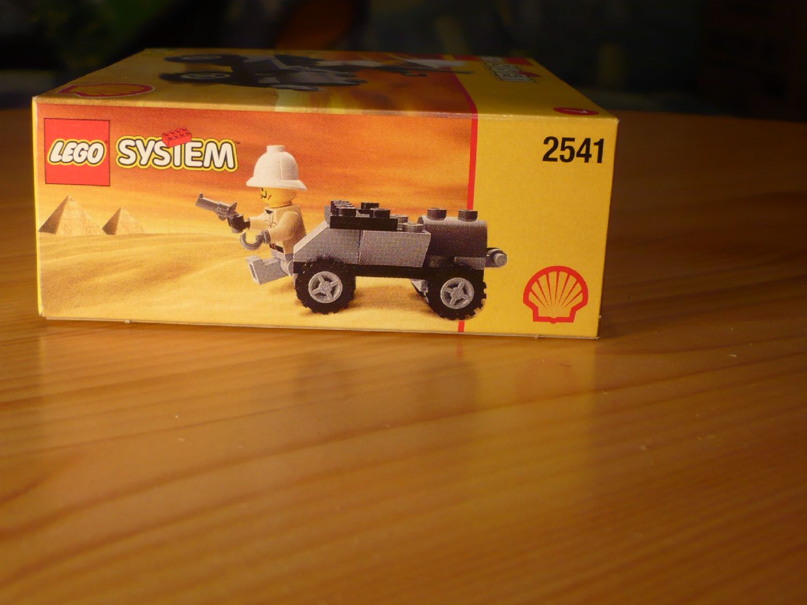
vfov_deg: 32.1
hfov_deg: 41.9
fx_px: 1049
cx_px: 336
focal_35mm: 45
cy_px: 253
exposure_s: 1/15
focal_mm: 5.8
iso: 100
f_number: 2.8
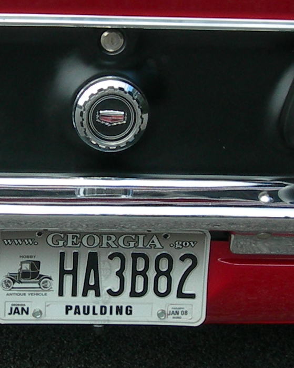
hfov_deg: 9.5
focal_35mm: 163
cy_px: 122
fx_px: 1773
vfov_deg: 11.8
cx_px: 67
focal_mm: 7.8
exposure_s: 1/168
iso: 50
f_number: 4.8
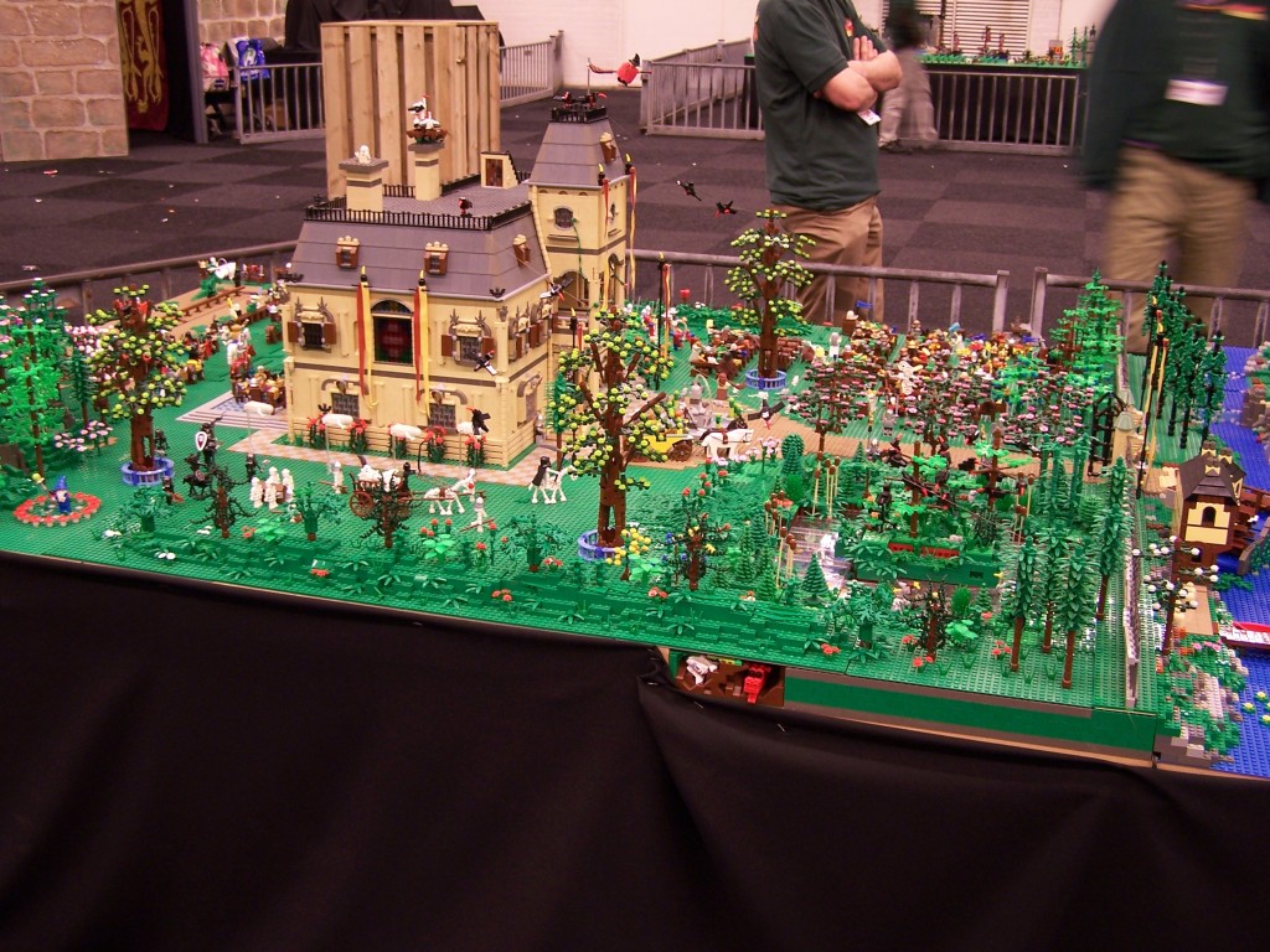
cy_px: 476
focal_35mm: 38
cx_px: 635
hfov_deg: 49.0
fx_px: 1394
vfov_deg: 37.7
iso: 80
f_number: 2.8
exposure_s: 1/2
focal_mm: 6.3
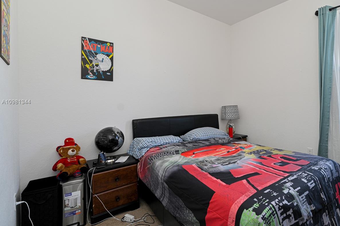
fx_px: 179
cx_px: 216
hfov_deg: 85.0
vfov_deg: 64.3
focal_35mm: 19
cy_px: 102
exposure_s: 1/400
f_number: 5
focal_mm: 14
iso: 200
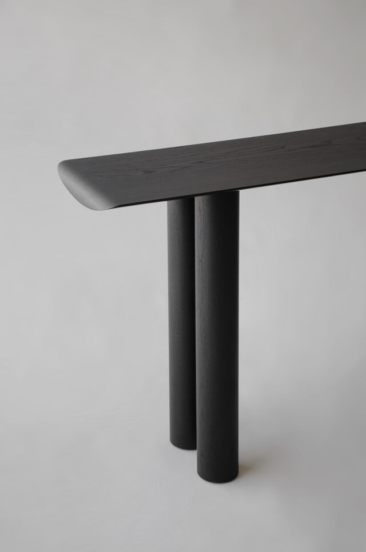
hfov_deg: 20.1
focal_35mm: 68
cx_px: 183
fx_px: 1034
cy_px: 276
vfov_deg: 29.9
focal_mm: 45
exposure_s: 1/160
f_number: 4.5
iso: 200
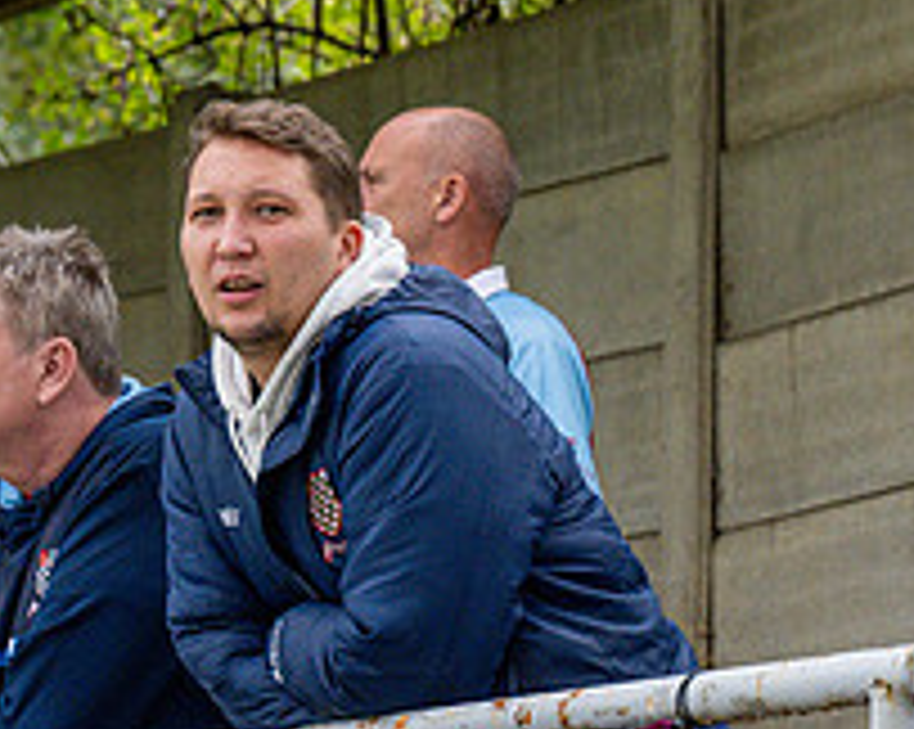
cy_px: 648
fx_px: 7999
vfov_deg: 5.2
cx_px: 734
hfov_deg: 6.5
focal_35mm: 296
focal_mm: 73
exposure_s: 1/4000
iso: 800
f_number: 4
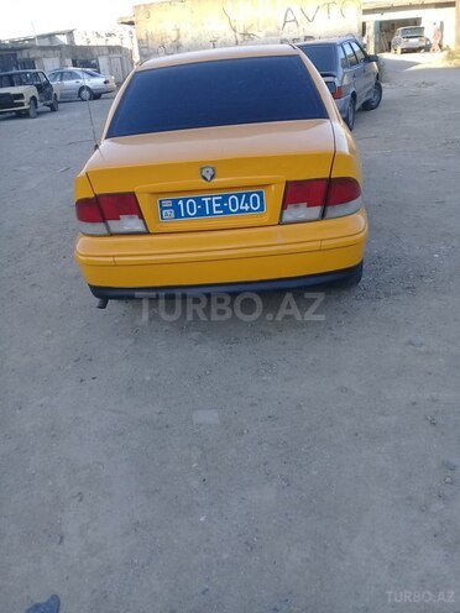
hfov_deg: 45.4
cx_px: 230
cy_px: 306
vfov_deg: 58.4
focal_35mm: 31
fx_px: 549
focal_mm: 3.3
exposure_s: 1/328
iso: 50
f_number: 2.2
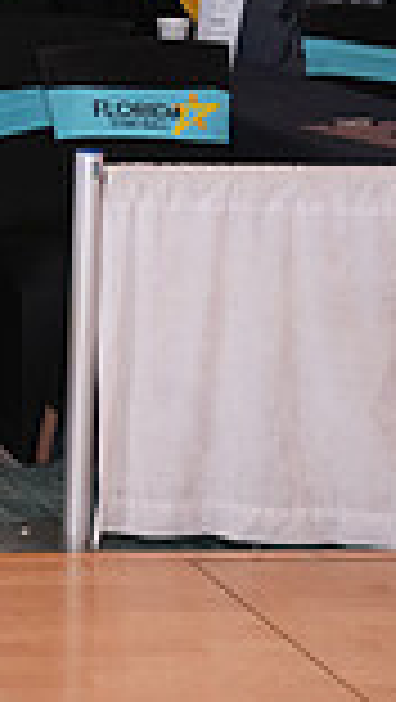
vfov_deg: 18.5
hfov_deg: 8.7
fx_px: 2105
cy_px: 11
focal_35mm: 113
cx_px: -832
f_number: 4.5
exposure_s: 1/200
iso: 1600
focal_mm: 29
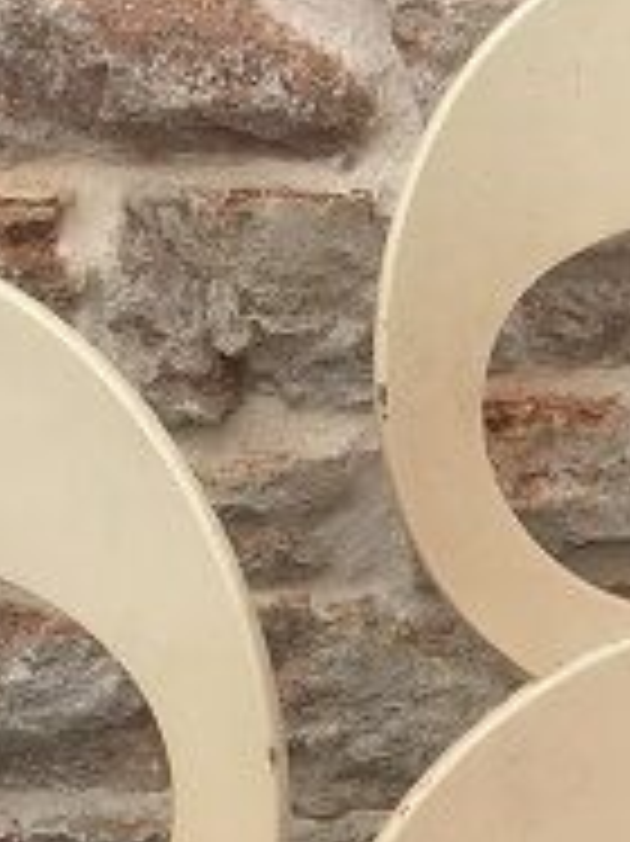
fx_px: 3037
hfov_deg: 11.5
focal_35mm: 125
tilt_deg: -43.3
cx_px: 880
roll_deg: -0.5
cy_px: 1123
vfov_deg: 15.0
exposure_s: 1/582
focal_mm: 4.15
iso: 25
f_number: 2.2
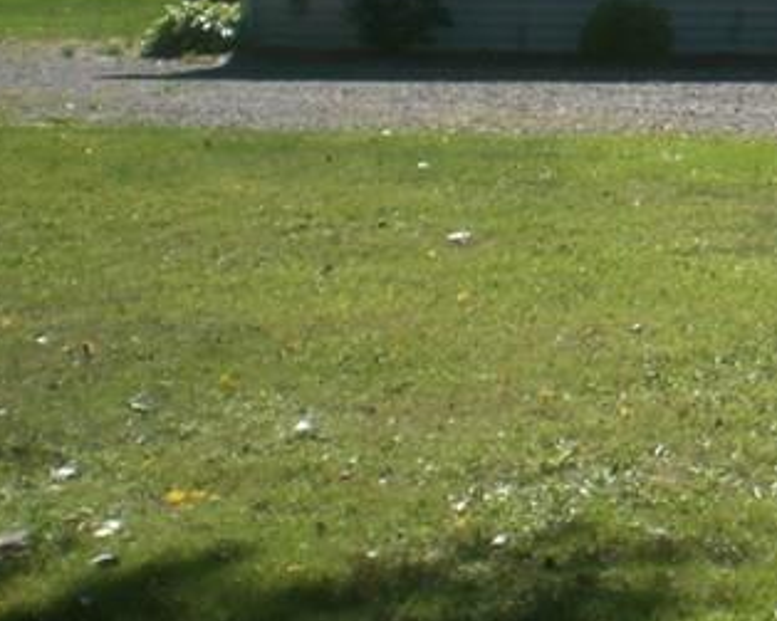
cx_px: 1170
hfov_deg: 14.8
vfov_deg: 12.6
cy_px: 7
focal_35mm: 121
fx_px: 2782
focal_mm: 6.3
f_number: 4.4
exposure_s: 1/400
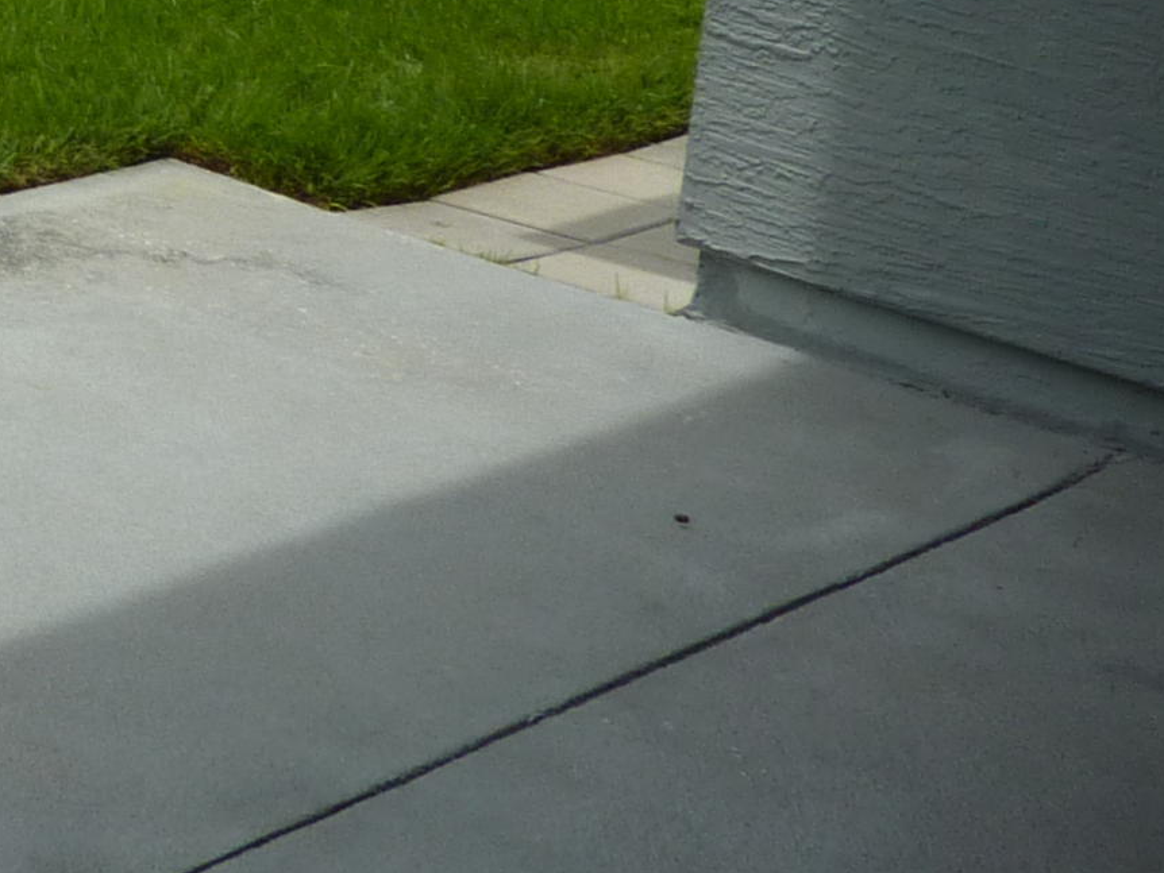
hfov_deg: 18.7
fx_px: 2926
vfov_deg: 15.8
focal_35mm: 87
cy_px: -359
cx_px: -770
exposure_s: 1/400
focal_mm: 4.1
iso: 80
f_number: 5
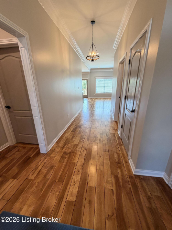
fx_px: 93
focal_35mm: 14
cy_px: 115
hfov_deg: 85.7
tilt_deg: -17.0
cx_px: 86
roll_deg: +0.8
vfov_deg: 102.1
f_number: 2.2
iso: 200
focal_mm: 2.22
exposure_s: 1/120
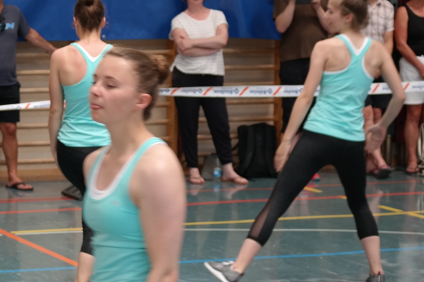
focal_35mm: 152
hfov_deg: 13.4
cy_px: 189
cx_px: 20
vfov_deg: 9.0
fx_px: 1789
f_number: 4
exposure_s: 1/80
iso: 200
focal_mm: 50
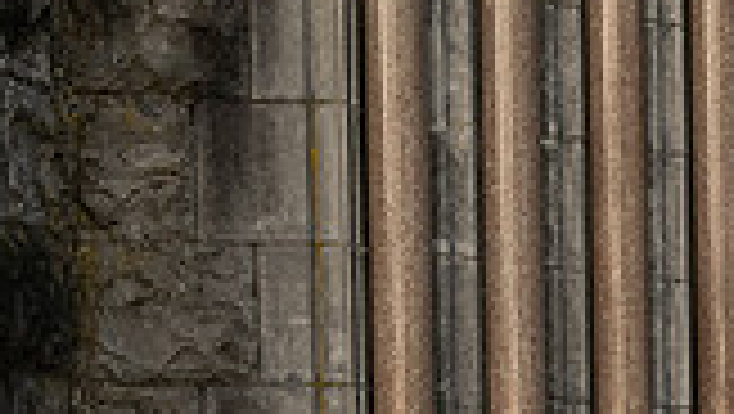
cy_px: 803
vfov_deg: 8.2
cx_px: 1252
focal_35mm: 142
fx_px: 2766
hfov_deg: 13.7
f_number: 5.6
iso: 320
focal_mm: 38
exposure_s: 1/500
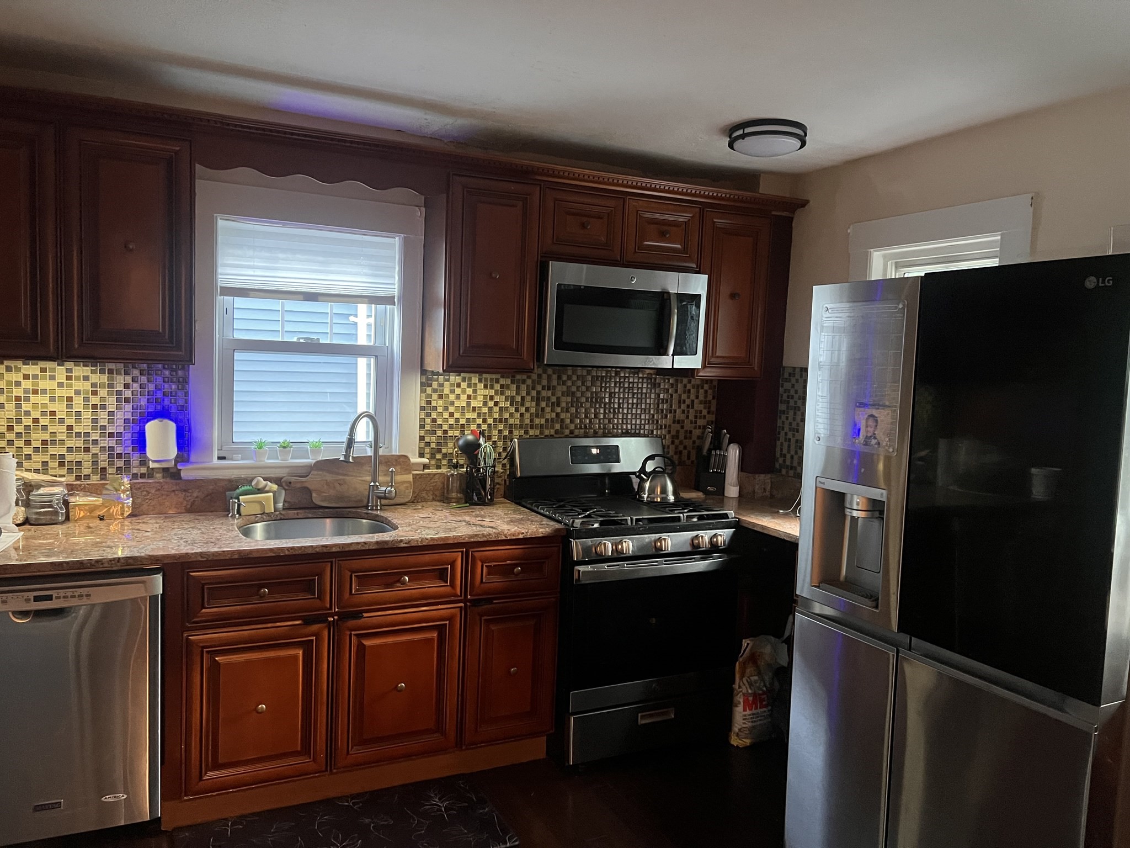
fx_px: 849
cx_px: 565
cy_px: 424
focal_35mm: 26
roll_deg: -1.1
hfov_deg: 67.3
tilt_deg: -6.8
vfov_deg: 53.1
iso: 640
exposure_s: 1/40
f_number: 1.5
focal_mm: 5.7
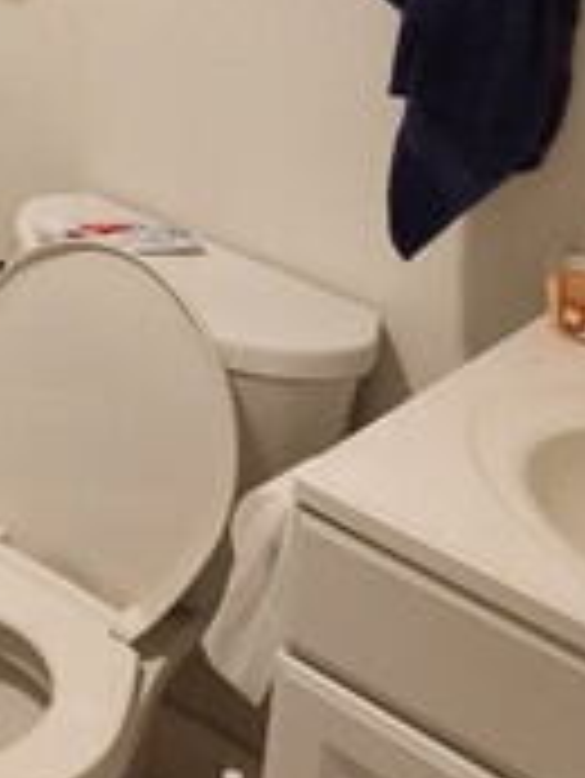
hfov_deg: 18.0
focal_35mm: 75
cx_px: -241
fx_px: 1688
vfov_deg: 24.4
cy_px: -54
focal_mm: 5.4
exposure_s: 1/40
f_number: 1.8
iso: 320
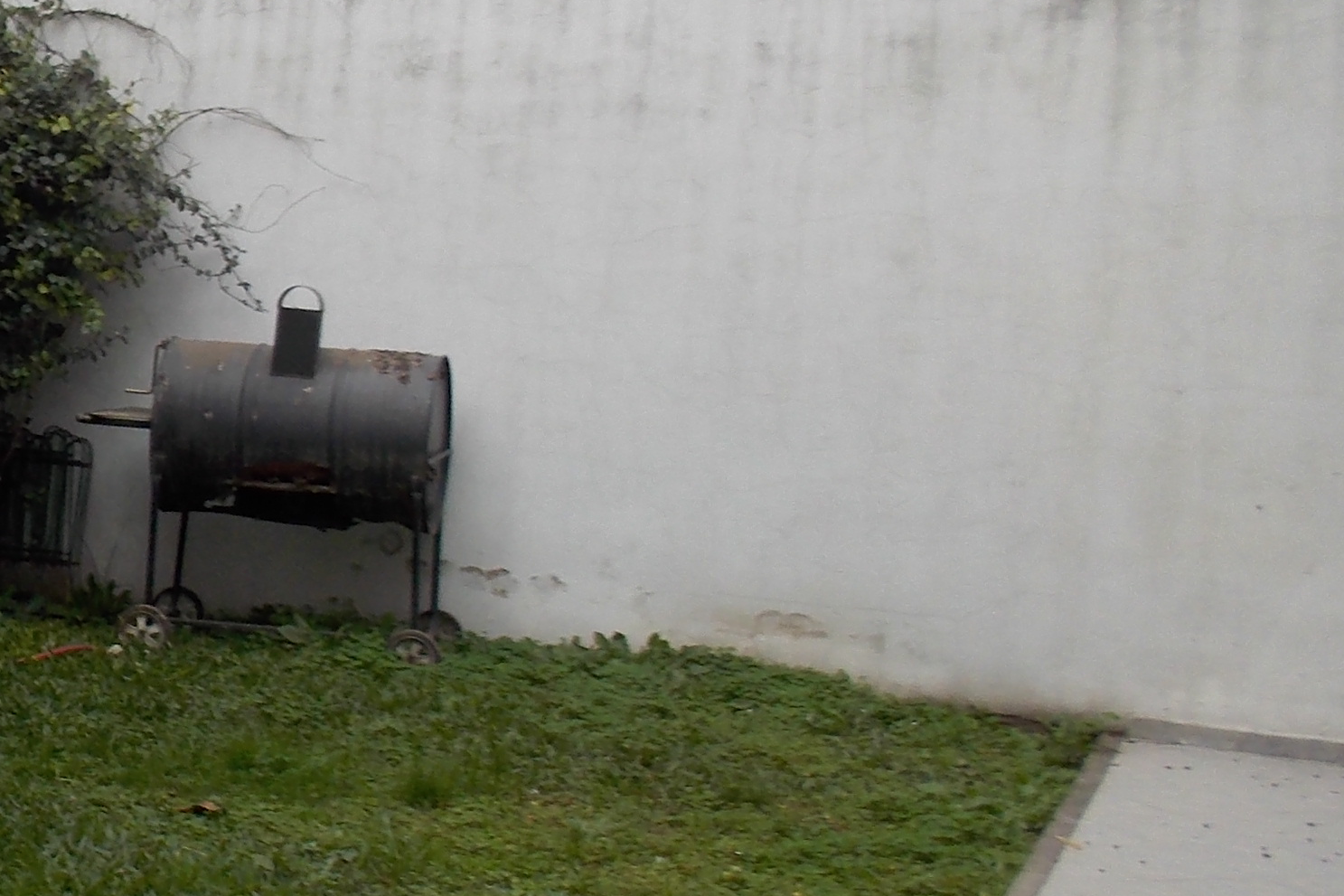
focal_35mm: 74
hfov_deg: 25.2
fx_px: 2762
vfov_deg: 18.4
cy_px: 327
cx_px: -174
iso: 80
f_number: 3.3
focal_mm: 4.1
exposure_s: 1/100
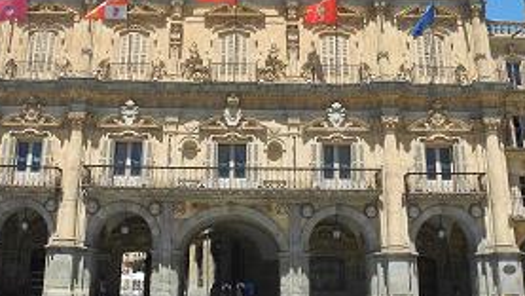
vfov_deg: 26.8
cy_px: 78
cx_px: 229
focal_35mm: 44
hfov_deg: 46.3
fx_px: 613
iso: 100
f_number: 3.2
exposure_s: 1/1000
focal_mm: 6
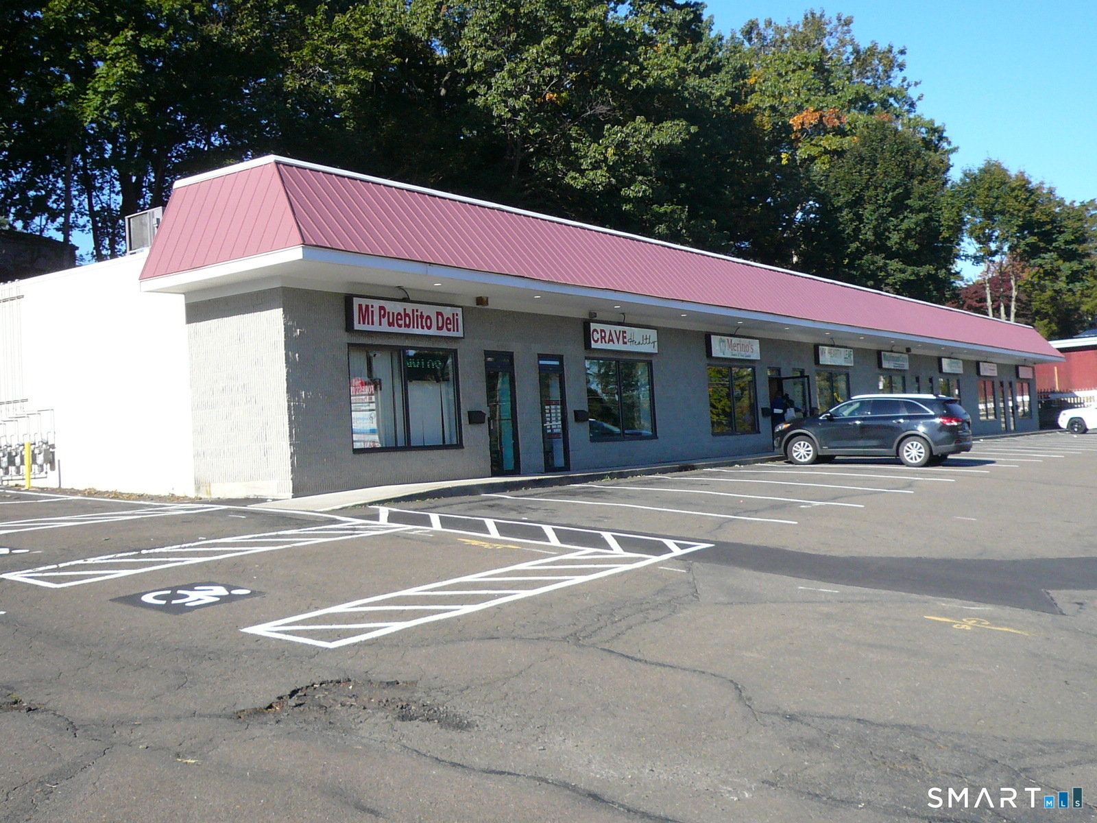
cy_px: 412
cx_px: 548
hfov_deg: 49.0
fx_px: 1204
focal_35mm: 38
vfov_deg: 37.7
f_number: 2.8
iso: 100
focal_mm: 4.6
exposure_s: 1/1000
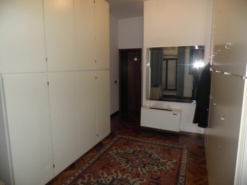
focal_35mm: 24
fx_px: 171
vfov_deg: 56.8
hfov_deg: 71.6
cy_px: 92
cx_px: 124
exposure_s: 1/30
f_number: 3.3
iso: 160
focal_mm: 4.3
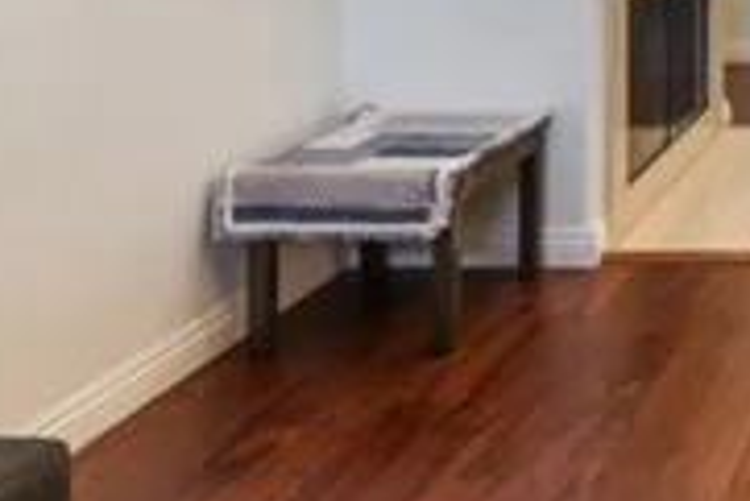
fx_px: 1355
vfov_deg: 18.8
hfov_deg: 25.3
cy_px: -215
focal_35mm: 65
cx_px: 1048
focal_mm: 14
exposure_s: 1/1.43
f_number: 11
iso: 400
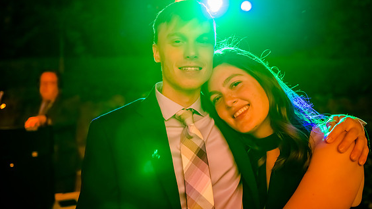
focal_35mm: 43
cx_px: 182
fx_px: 424
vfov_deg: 27.7
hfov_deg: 47.3
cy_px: 82
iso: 8000
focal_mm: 40
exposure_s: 1/50
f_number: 2.8
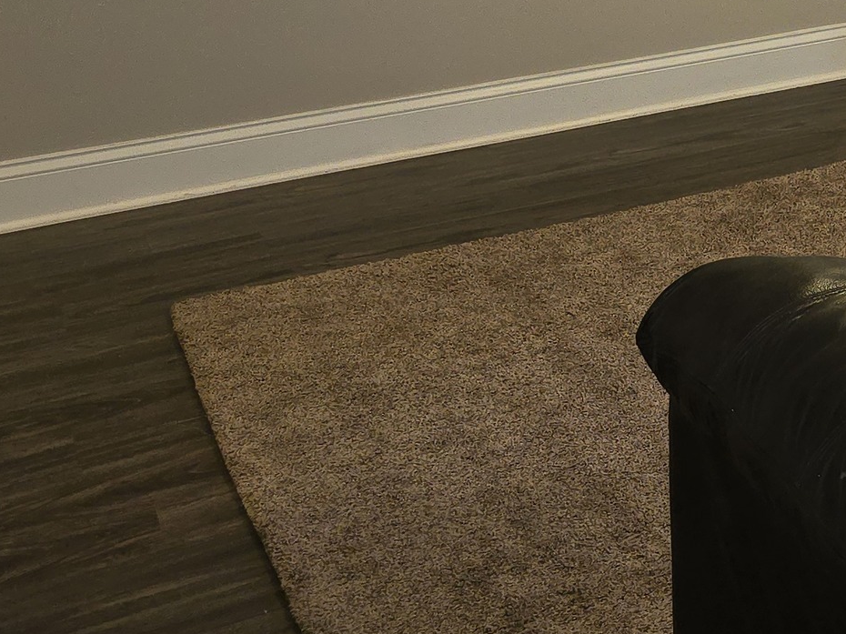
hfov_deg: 21.8
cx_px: 1234
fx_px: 1857
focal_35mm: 76
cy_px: -289
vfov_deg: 17.6
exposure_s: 1/24
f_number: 1.7
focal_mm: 6.3
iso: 125
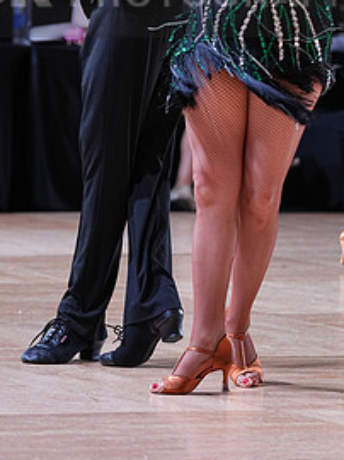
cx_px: 173
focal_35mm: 275
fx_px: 3650
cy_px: -19
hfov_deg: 5.4
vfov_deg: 7.2
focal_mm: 133
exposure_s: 1/250
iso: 1000
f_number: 4
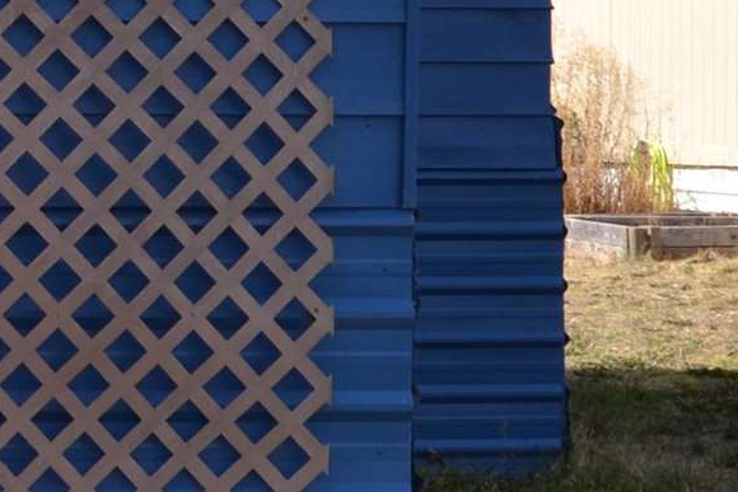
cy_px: 217
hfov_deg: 13.2
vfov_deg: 9.6
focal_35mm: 143
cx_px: -514
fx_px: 2932
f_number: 7.1
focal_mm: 18
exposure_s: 1/200
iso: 100
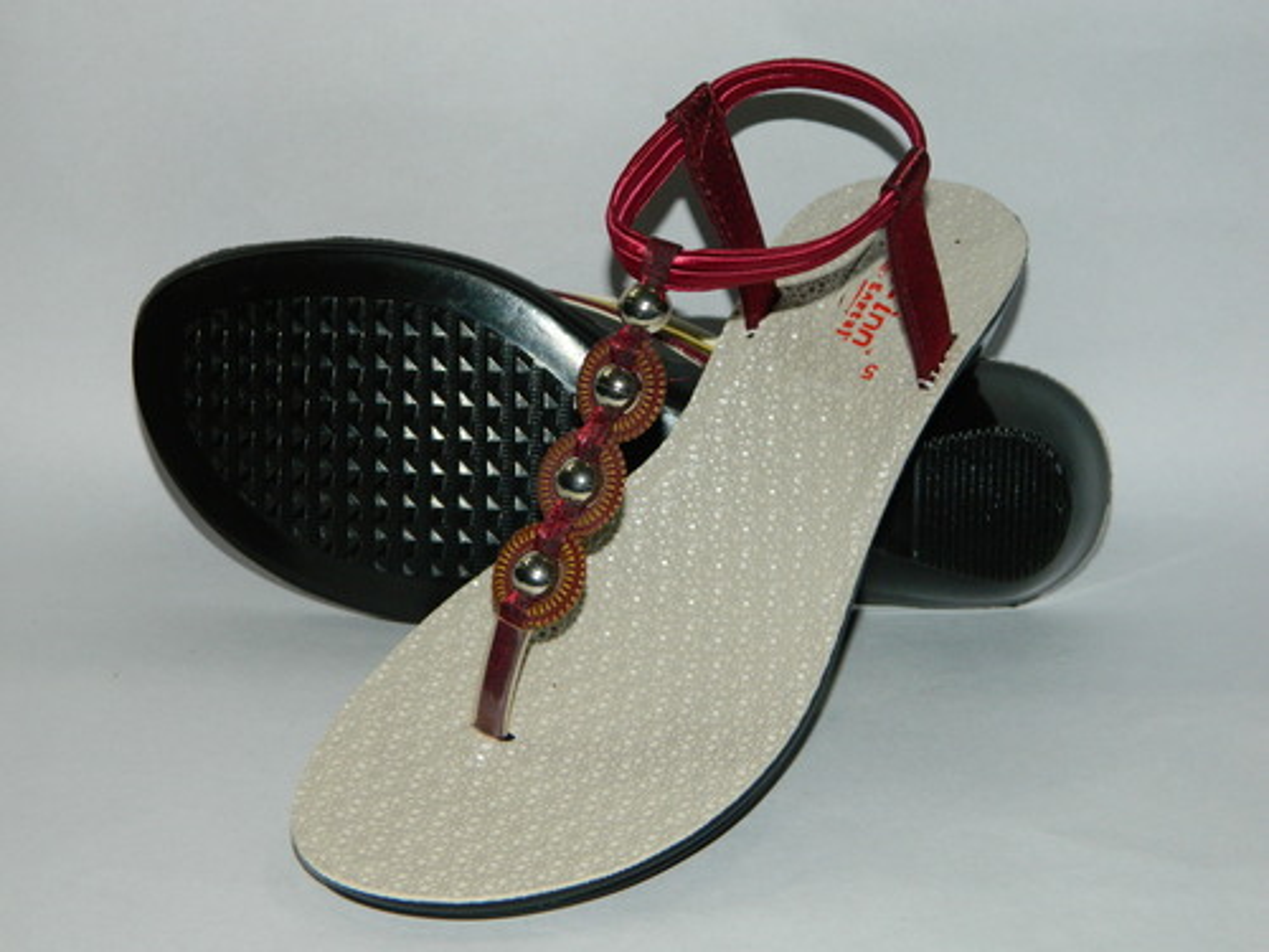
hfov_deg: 27.8
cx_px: 634
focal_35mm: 70
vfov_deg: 21.0
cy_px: 476
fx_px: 2566
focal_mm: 12.6
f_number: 4
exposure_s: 1/50
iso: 200
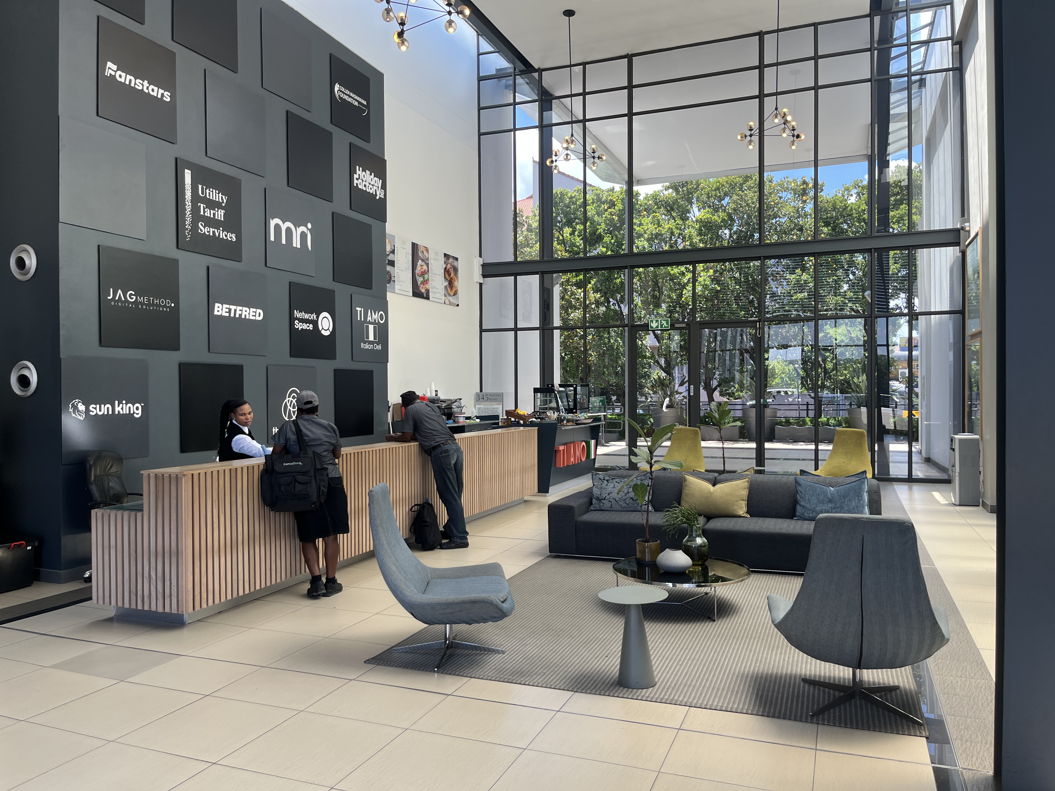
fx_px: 792
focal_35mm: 26
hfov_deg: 67.3
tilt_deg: +0.8
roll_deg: -0.3
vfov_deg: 53.1
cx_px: 528
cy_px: 396
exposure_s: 1/137
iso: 32
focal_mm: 5.1
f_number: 1.6
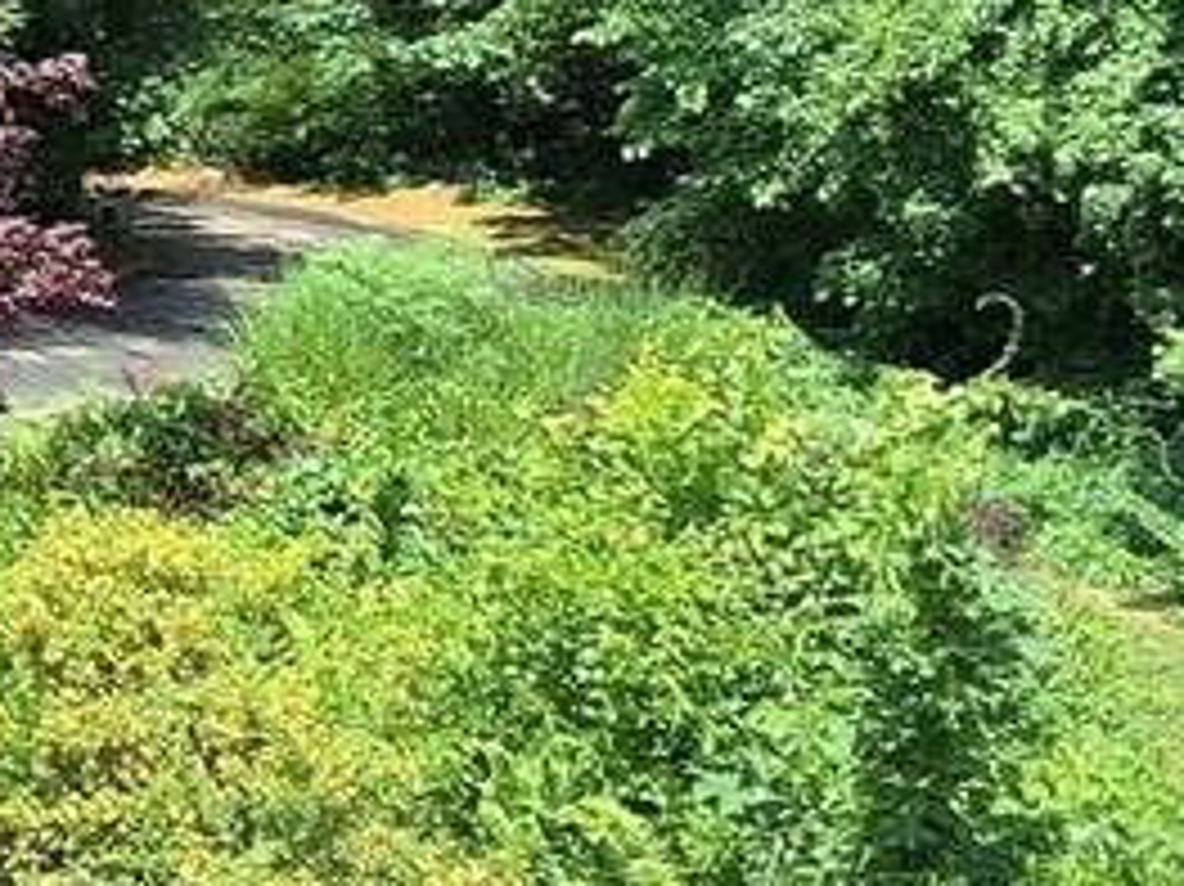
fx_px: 3727
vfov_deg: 13.2
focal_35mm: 109
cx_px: -635
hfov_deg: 16.3
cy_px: -229
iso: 32
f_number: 1.9
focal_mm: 2.91
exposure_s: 1/971
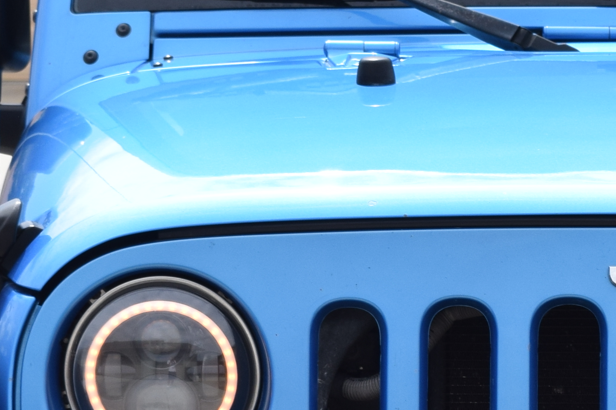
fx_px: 4260
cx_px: 653
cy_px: 556
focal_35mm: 249
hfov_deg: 8.2
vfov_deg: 5.5
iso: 200
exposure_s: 1/320
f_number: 9
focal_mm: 40
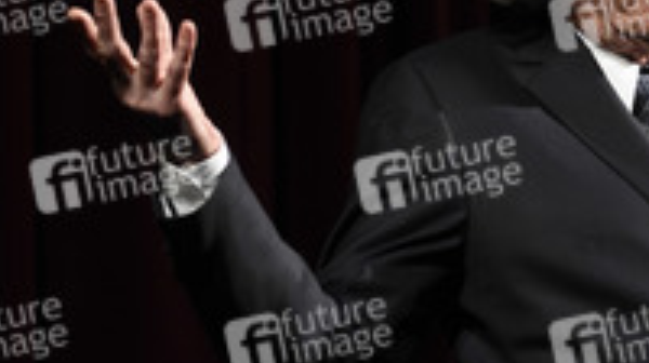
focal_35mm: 248
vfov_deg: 4.9
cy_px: 94
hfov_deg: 8.6
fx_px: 4263
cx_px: 677
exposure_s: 1/400
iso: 2000
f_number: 3.5
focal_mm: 70
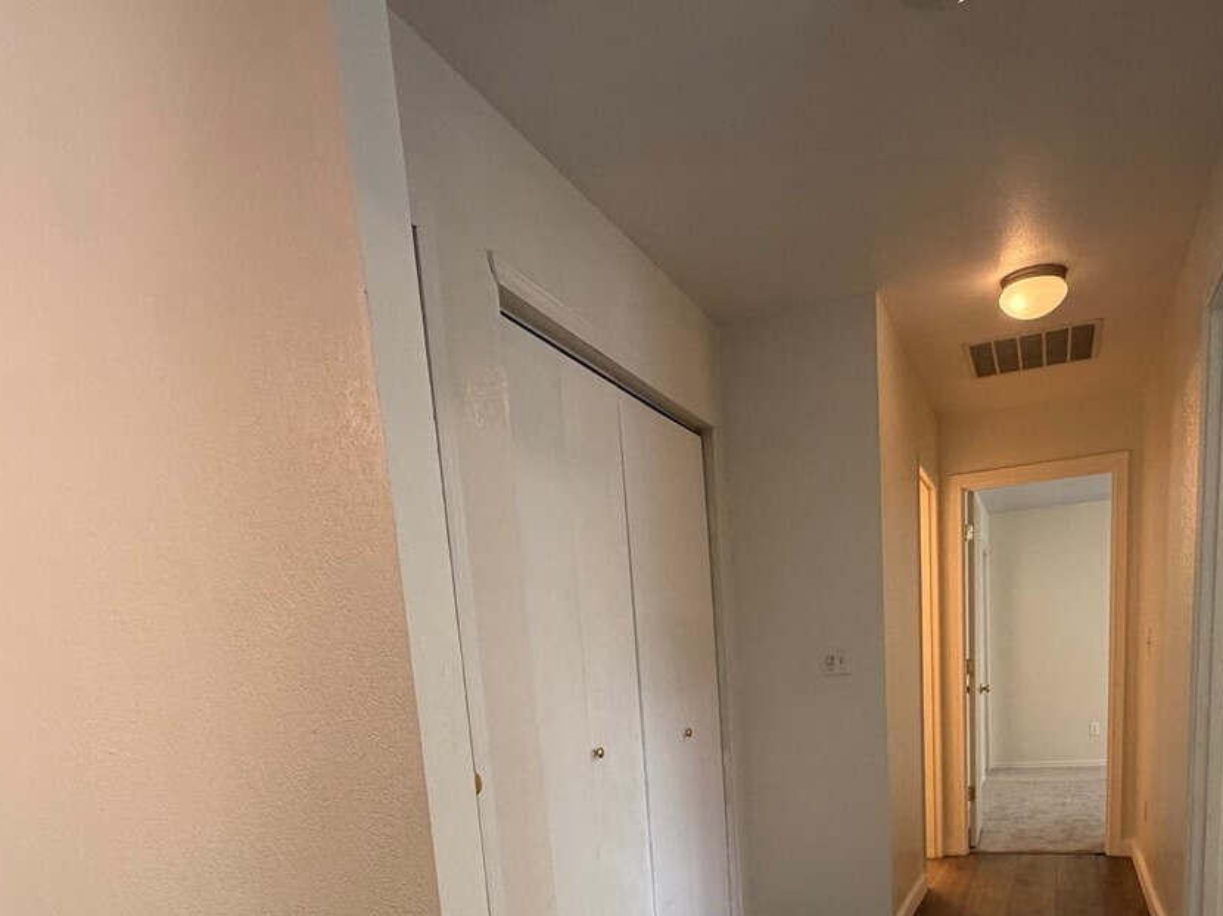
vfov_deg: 45.4
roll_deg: +4.9
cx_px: 687
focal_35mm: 27
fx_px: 954
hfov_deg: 65.1
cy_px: 860
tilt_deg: -11.5
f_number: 2.2
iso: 200
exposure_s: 1/60
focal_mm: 2.22
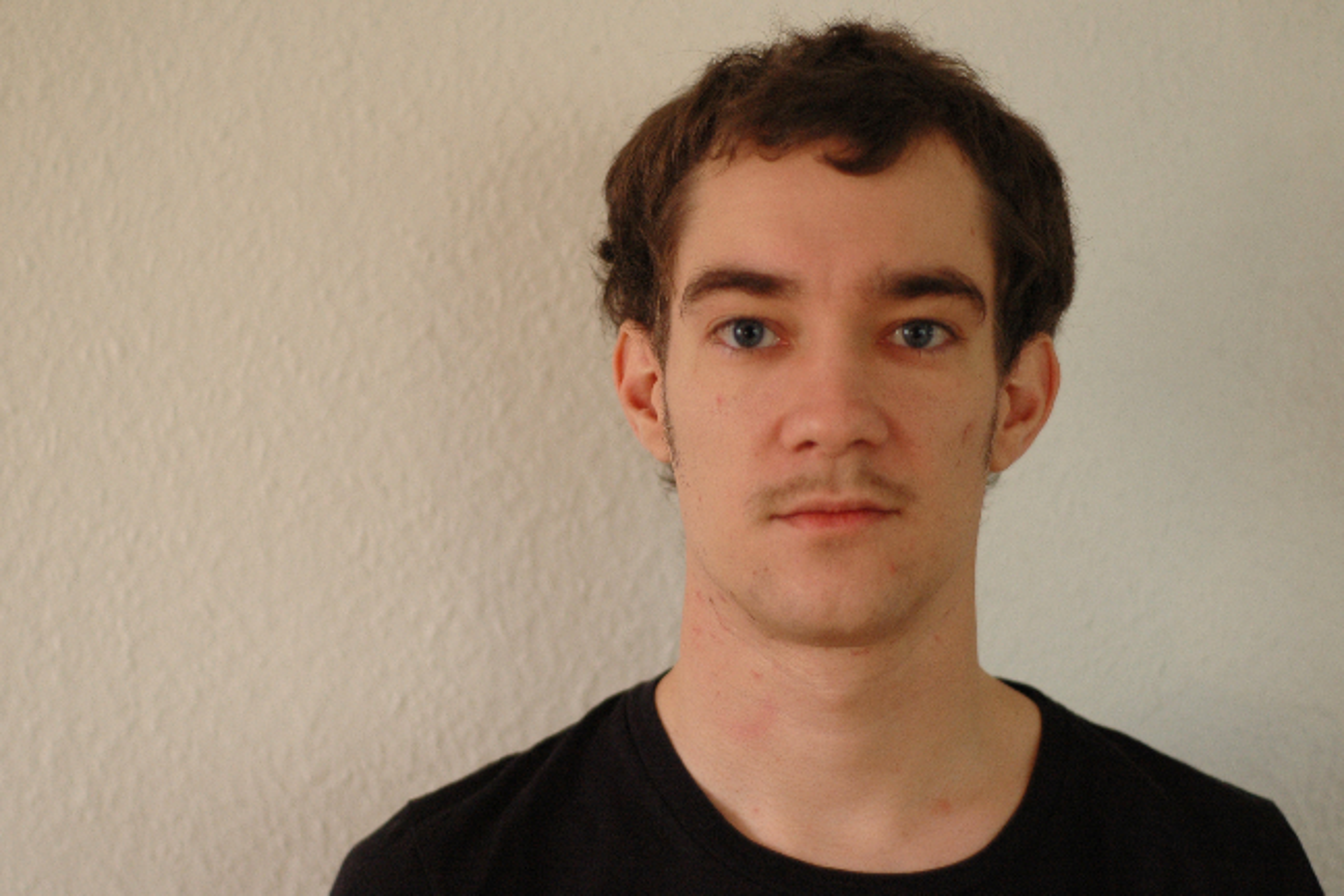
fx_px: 2800
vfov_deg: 18.2
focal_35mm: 75
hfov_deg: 27.0
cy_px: 448
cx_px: 672
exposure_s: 1/160
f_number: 1.8
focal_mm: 50
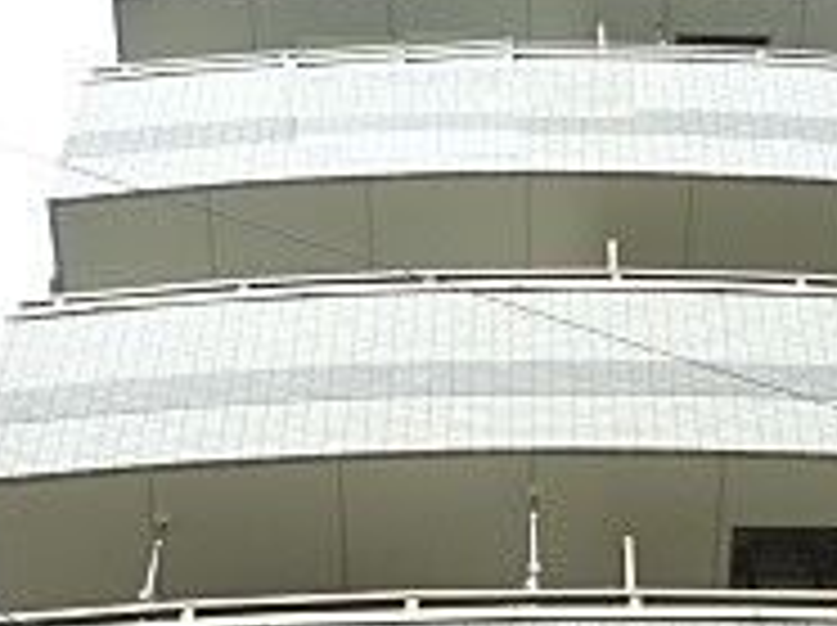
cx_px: 675
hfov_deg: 19.5
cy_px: 513
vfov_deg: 14.7
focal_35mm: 100
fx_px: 2415
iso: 80
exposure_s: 1/160
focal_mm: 5.2
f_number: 4
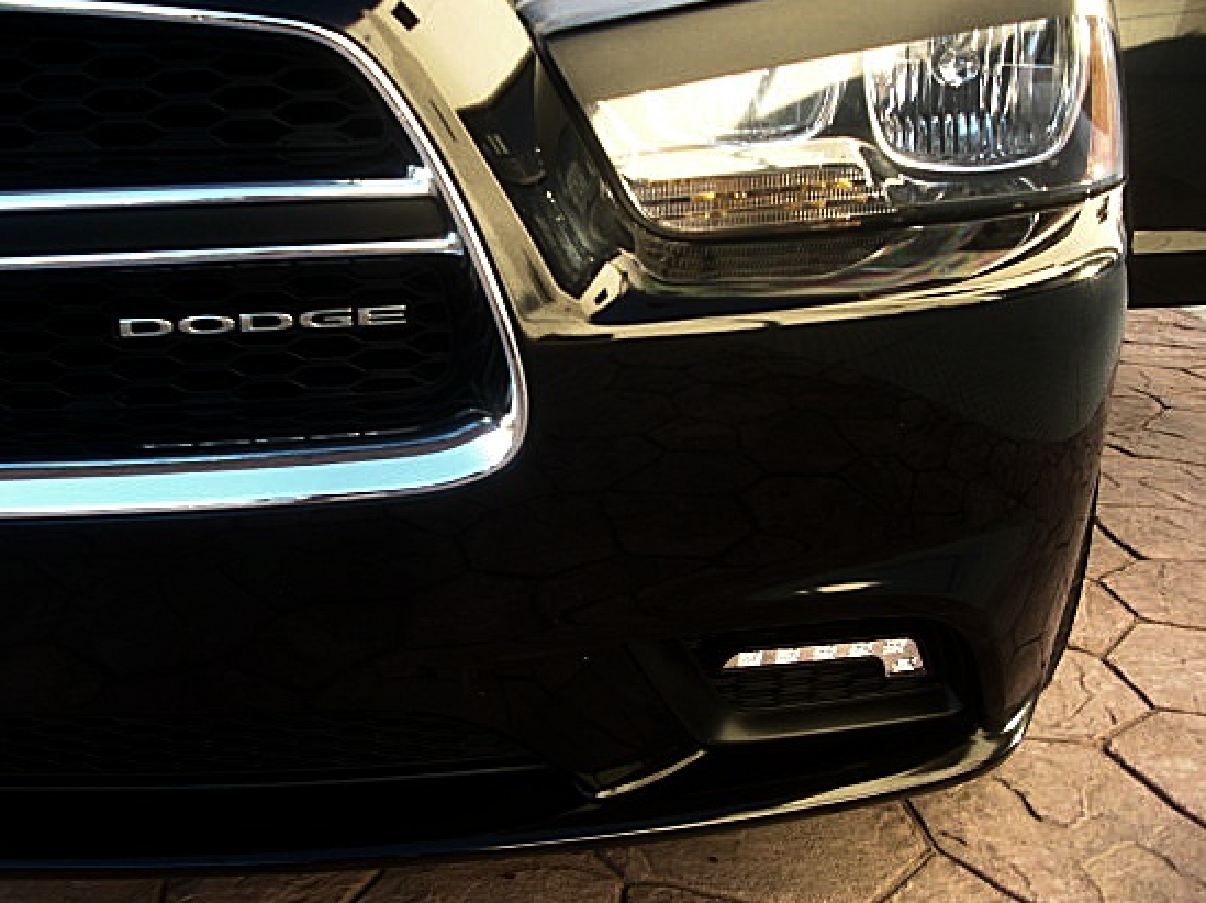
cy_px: 437
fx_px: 1462
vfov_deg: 34.3
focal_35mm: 42
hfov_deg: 44.8
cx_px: 558
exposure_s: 1/80
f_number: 2.8
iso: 100
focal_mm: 6.3
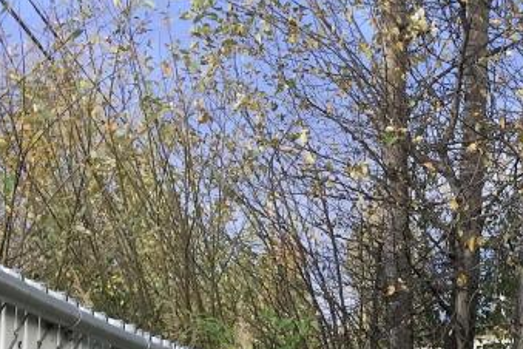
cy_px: 587
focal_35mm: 91
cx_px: 722
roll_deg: -0.2
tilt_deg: -7.8
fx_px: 1322
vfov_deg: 13.7
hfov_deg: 20.1
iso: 32
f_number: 2.2
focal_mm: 4.15
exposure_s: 1/120
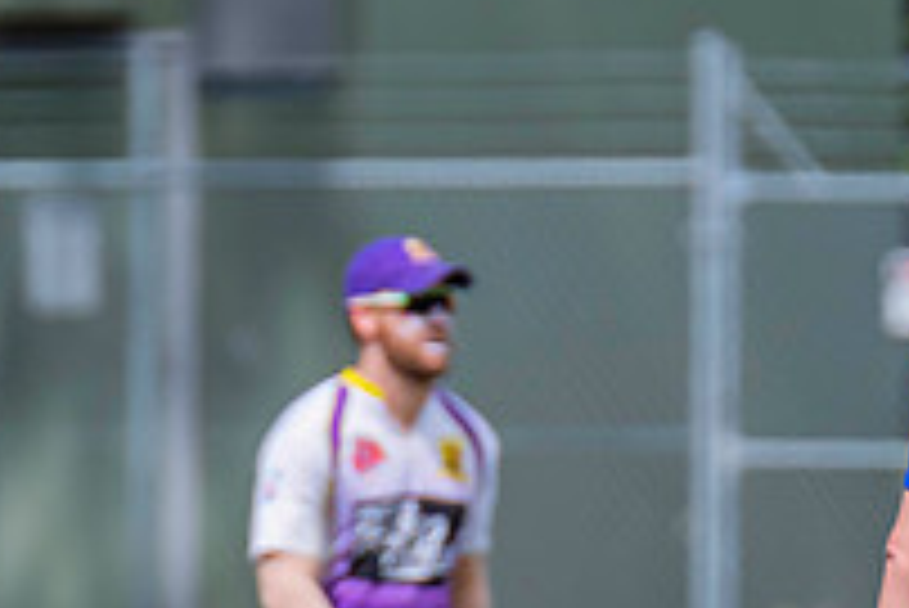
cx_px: -308
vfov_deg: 0.8
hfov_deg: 1.2
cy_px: 710
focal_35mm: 1672
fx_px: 42247
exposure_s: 1/2500
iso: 800
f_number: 6.3
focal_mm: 500
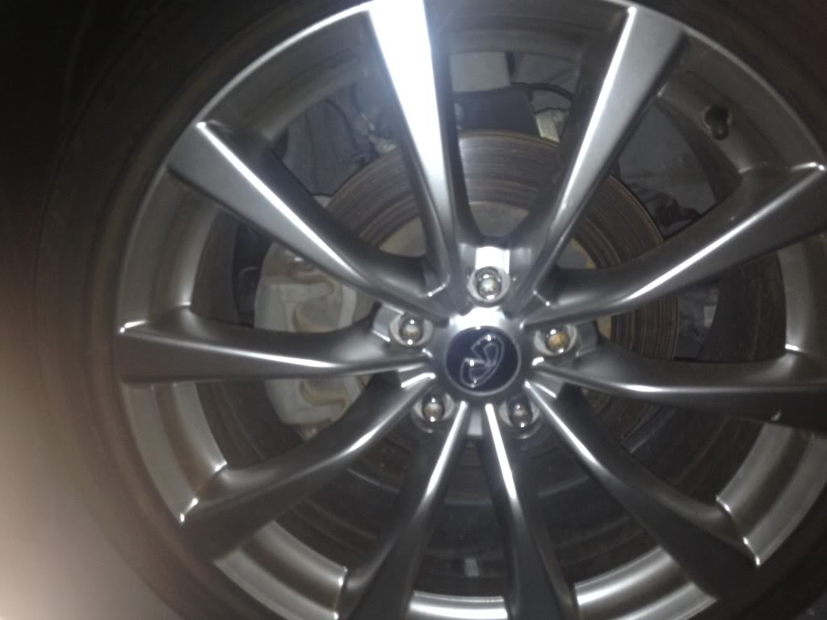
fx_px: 836
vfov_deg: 40.7
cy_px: 310
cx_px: 414
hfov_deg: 52.6
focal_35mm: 35
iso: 100
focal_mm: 4.3
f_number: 2.4
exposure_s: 1/16
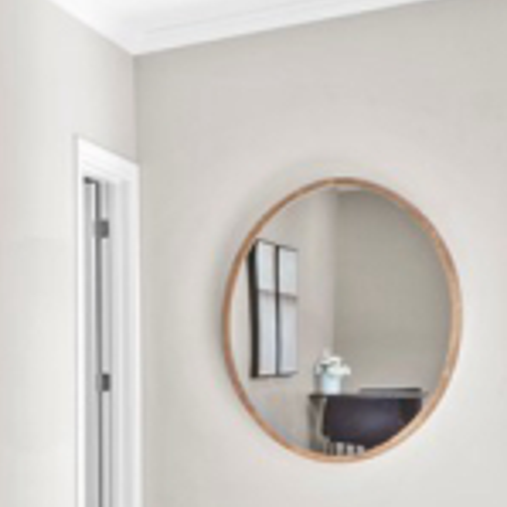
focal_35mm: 64
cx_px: -657
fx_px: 1061
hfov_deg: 15.9
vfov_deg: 26.6
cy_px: 374
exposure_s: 1/2
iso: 400
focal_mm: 10
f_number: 11
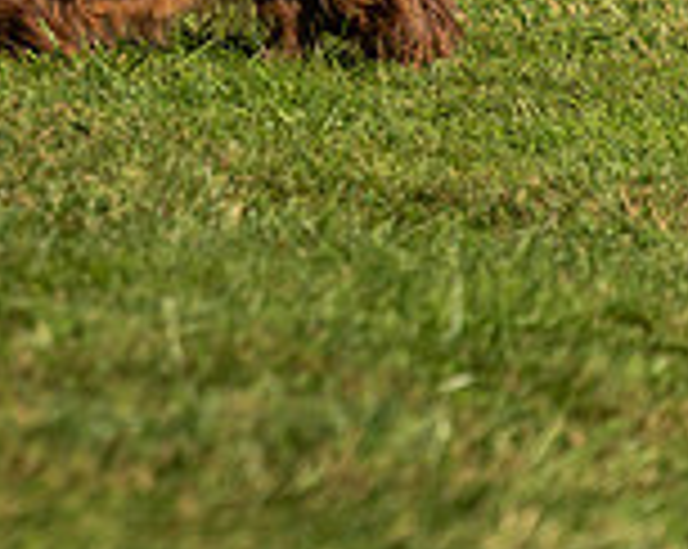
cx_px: -443
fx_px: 16208
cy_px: -432
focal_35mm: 797
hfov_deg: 2.4
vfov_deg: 1.9
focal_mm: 192
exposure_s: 1/2500
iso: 100
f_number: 3.2
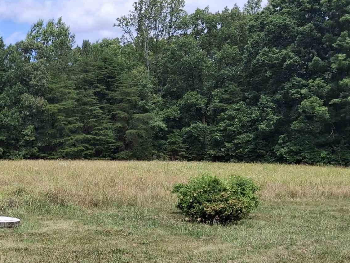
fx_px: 688
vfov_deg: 21.5
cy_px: 191
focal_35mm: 68
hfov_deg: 26.1
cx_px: -46
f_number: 1.8
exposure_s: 1/1280
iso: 25
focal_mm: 4.69
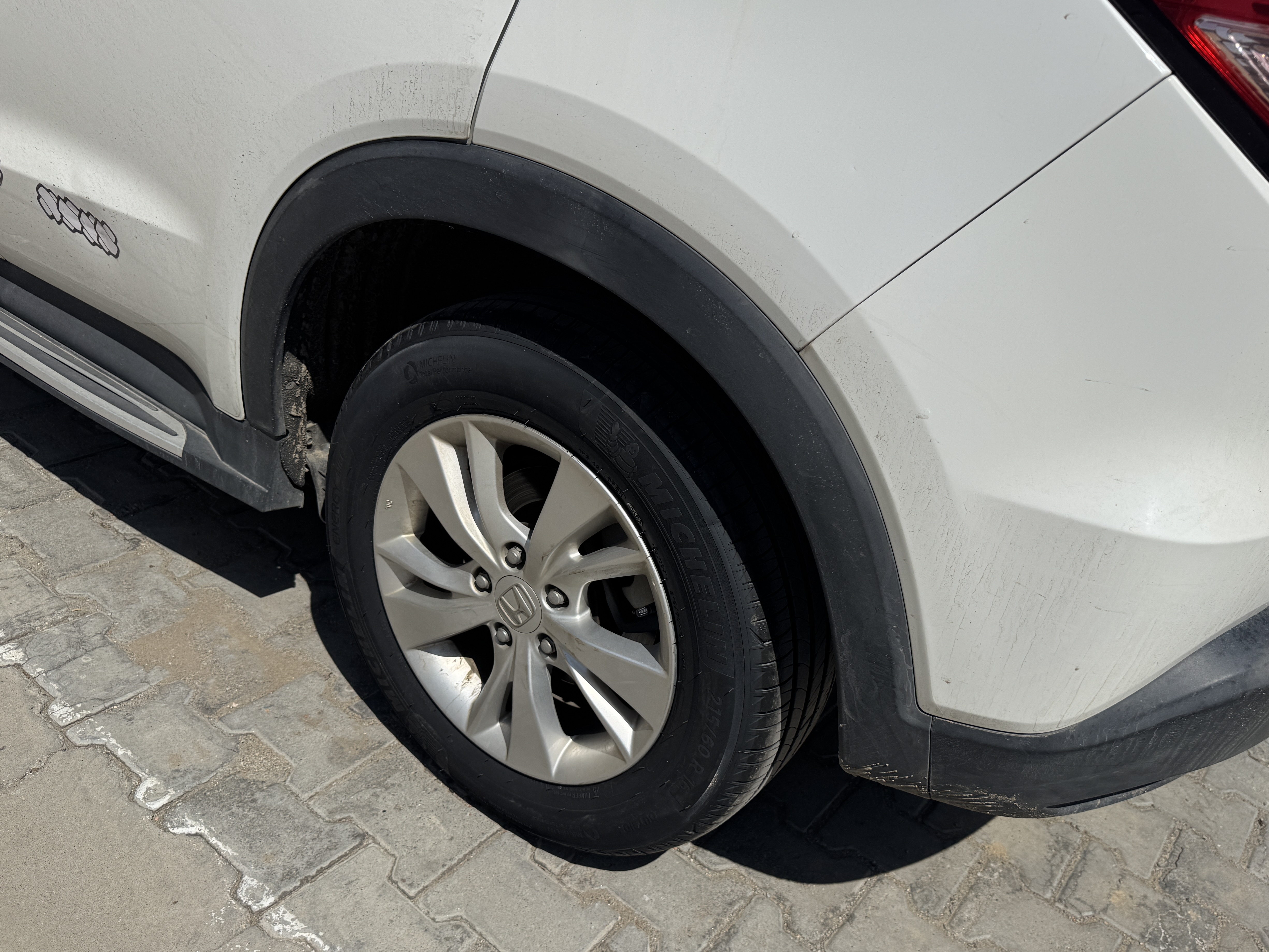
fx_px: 1026
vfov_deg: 49.6
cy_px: 535
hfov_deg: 63.3
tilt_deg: -30.6
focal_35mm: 28
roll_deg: -9.6
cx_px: 699
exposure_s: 1/10417
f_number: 1.78
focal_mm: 6.76
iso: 80
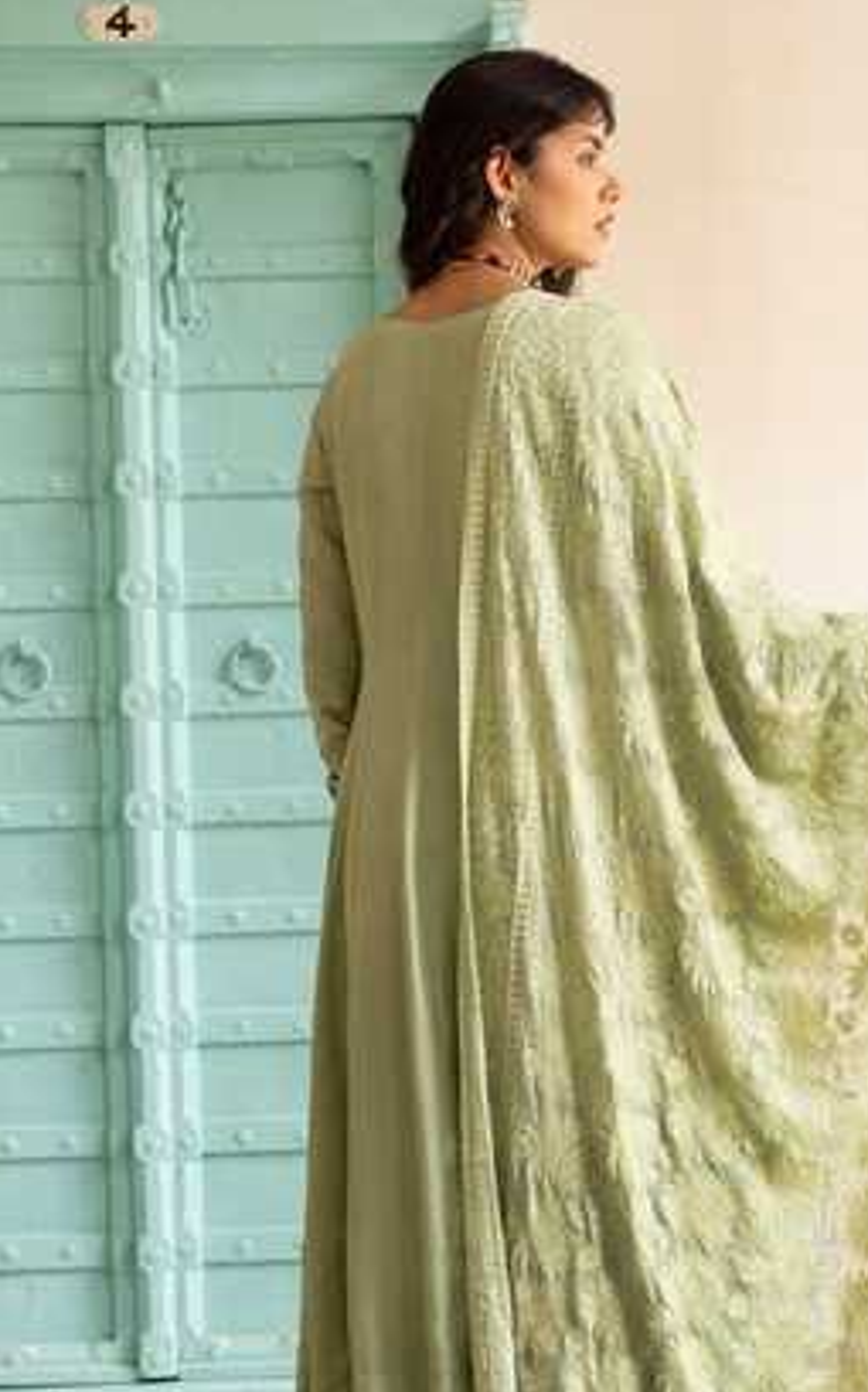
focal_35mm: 72
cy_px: 880
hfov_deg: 18.0
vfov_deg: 28.5
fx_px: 2730
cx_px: 589
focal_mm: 55
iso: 640
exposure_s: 1/400
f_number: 3.5
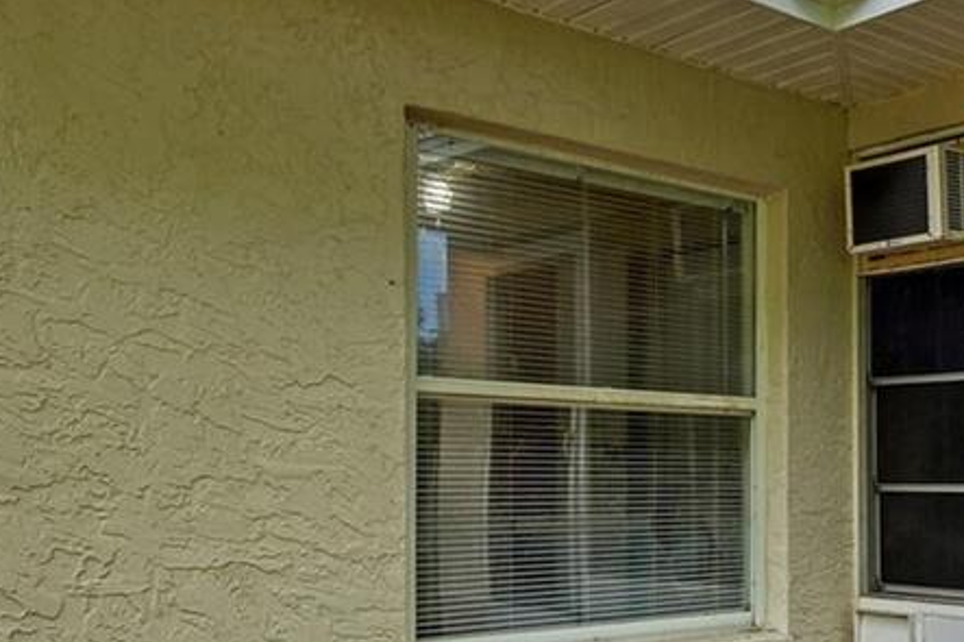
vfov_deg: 28.3
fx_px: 1258
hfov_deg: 36.9
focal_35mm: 47
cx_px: 994
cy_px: 462
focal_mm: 13
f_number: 7.1
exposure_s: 1/320
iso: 100
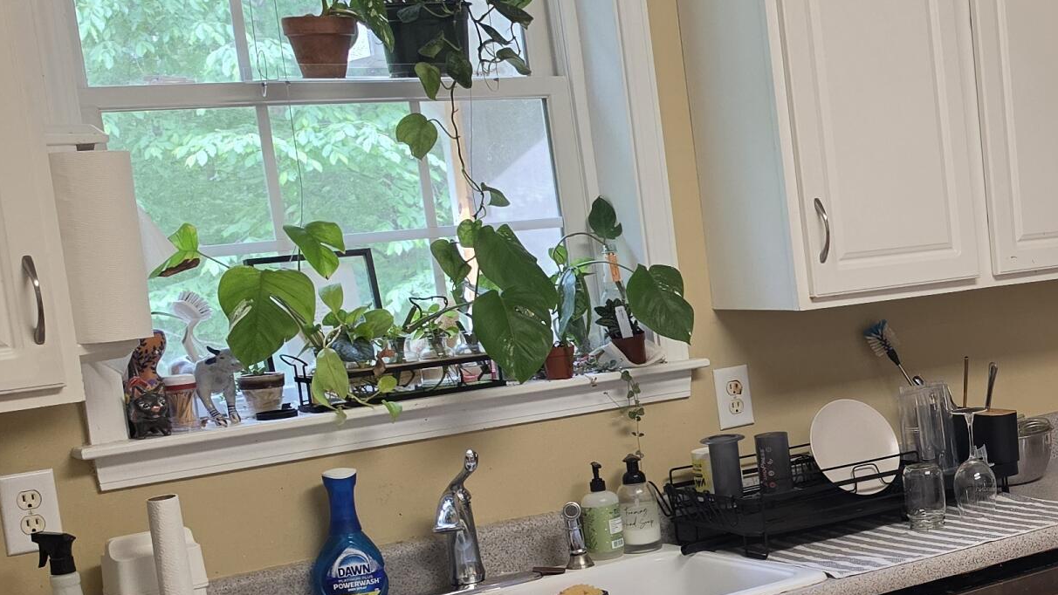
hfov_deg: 30.5
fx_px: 1739
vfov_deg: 19.3
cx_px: 1139
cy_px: 449
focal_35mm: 62
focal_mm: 6.5
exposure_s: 1/120
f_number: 1.4
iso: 160
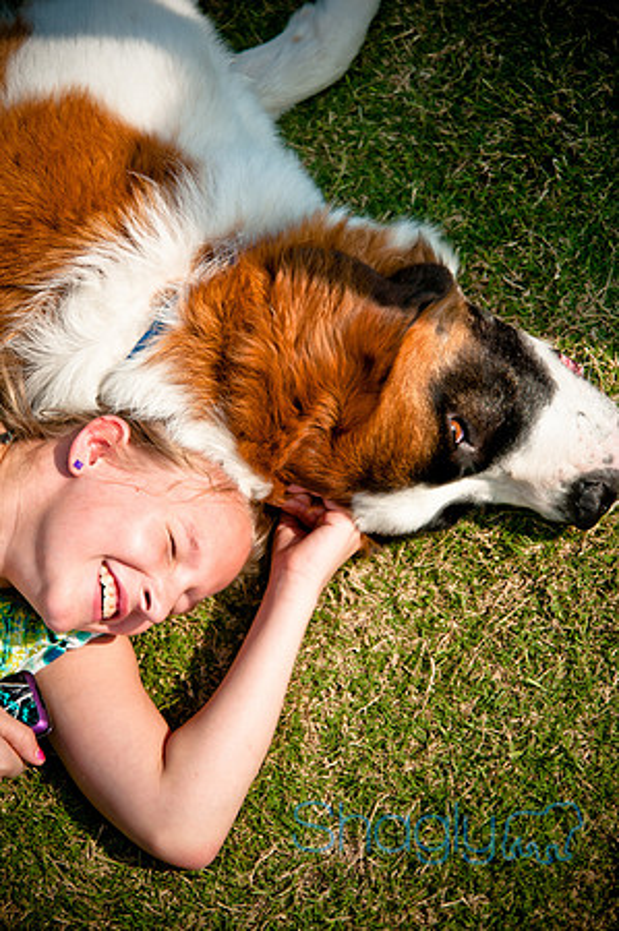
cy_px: 466
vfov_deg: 27.0
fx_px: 1939
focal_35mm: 75
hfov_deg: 18.1
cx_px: 310
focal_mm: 50
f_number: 2.8
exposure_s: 1/2500
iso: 200
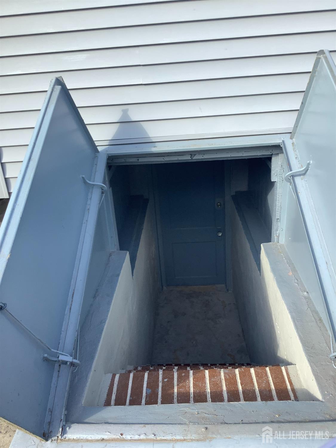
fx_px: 401
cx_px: 168
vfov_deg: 58.4
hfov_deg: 45.4
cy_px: 224
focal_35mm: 31
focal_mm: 3.3
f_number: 2.4
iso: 25
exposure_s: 1/327
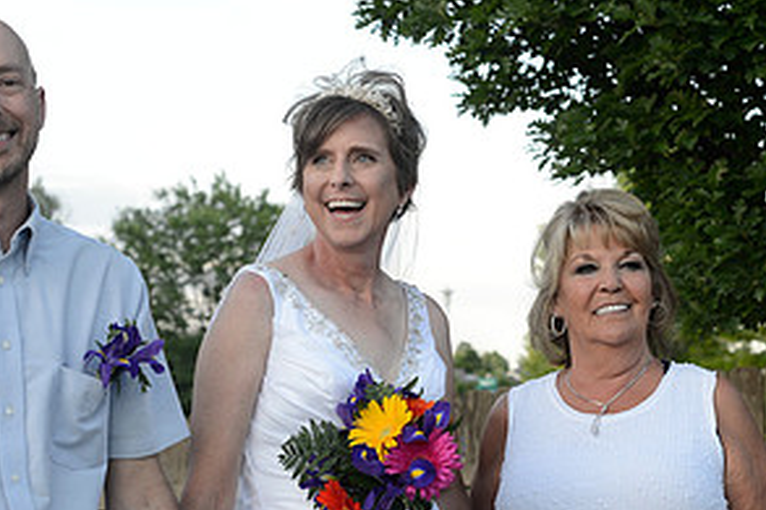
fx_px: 2105
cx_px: 476
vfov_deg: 13.7
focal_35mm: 99
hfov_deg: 20.6
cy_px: 396
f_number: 5.6
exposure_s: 1/250
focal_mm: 50
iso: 400
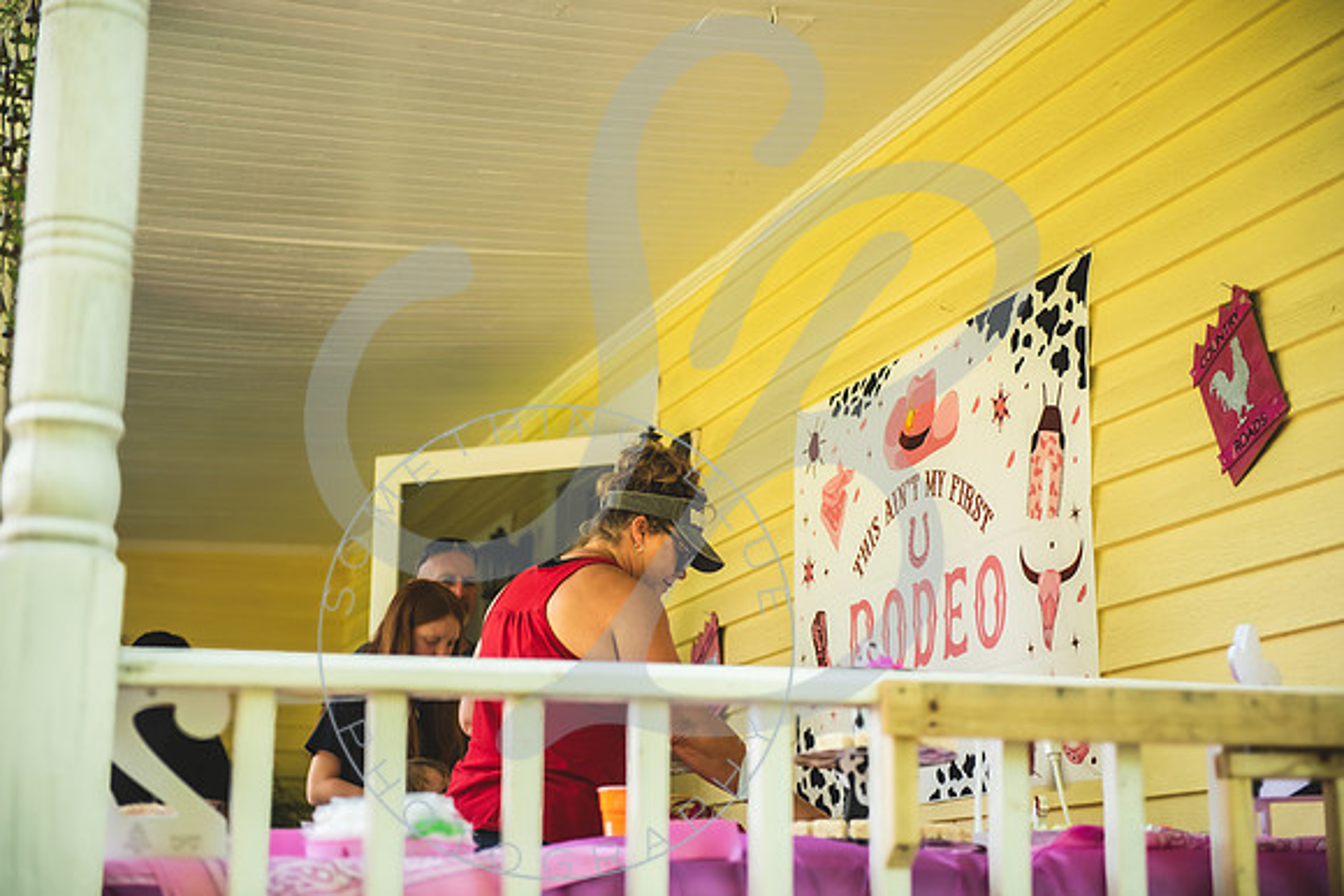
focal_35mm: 70
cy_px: 448
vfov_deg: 19.5
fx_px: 2614
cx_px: 672
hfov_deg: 28.8
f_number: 2.8
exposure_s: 1/125
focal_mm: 70
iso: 200
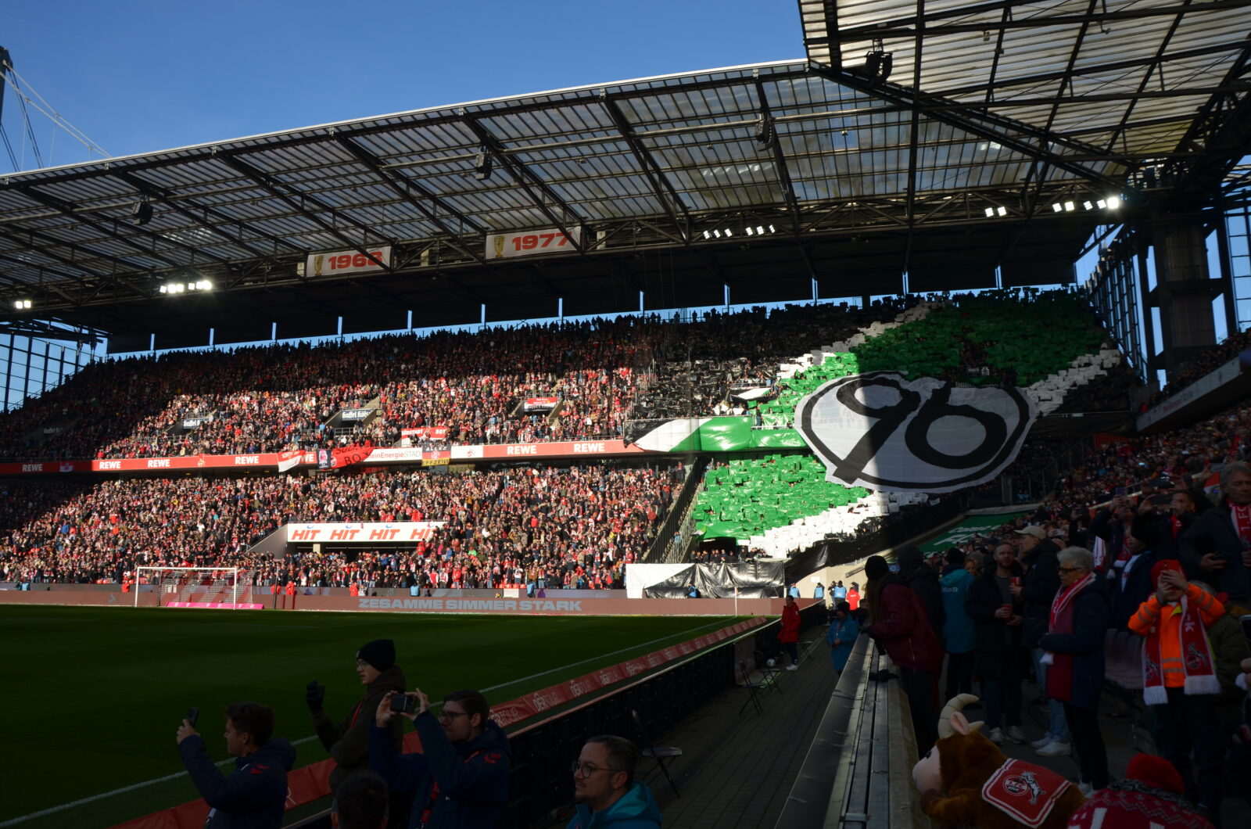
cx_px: 626
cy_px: 414
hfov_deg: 67.5
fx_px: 936
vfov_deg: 47.7
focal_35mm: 27
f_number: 8
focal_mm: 18
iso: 110
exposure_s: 1/250
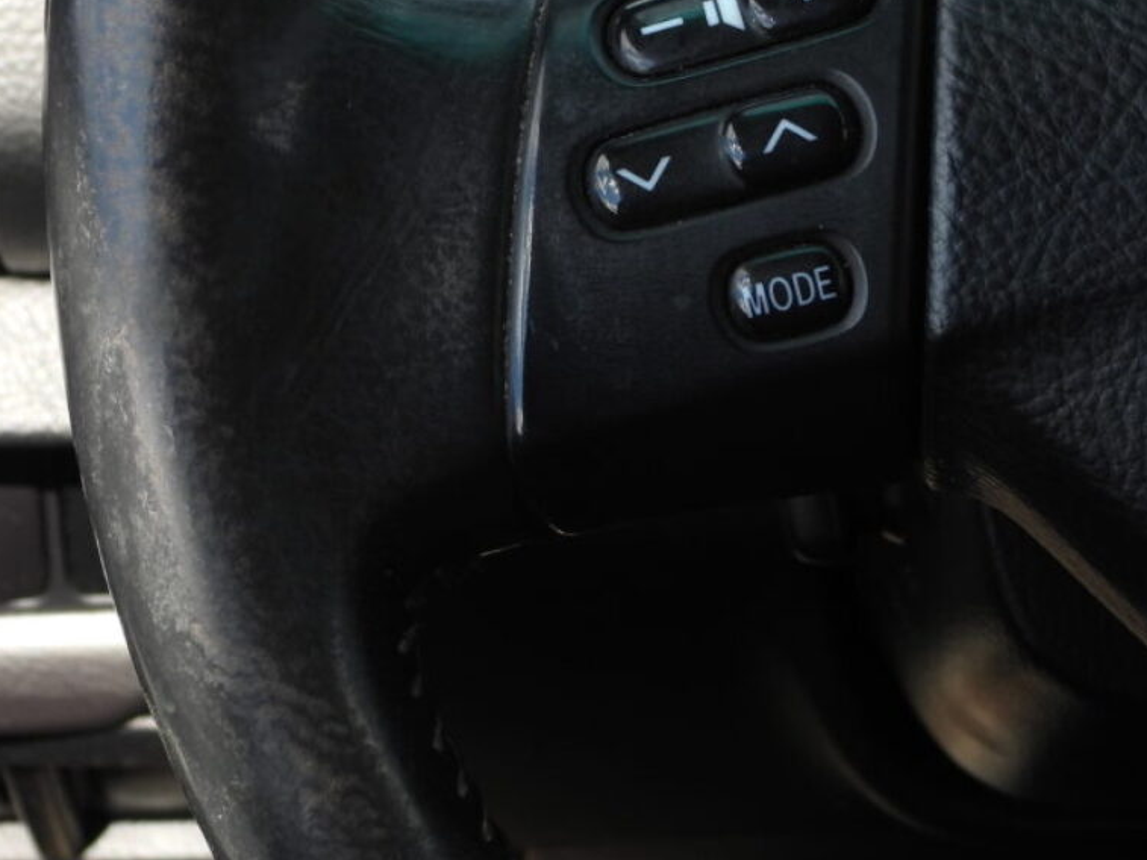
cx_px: 561
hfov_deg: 14.0
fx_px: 4673
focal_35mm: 141
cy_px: 145
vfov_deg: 10.5
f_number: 3.5
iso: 100
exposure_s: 1/250
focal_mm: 13.5
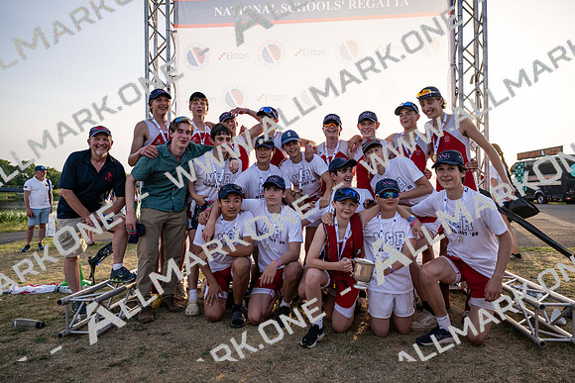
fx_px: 415
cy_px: 192
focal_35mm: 26
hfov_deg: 69.4
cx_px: 288
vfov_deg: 49.6
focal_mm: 26
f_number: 2.8
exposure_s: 1/640
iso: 64
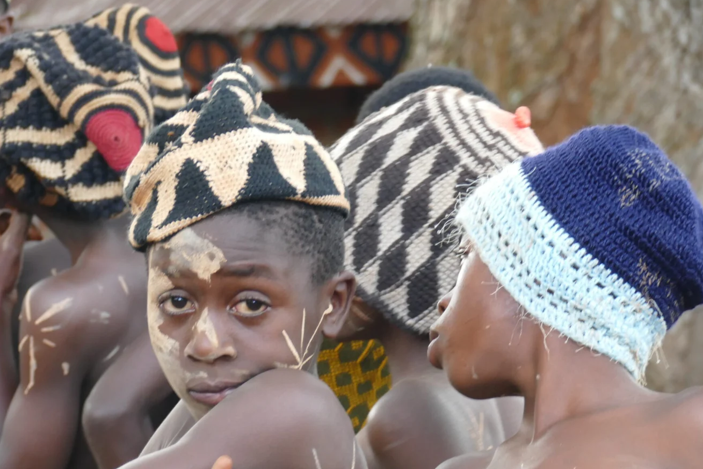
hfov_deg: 10.4
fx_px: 3867
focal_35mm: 198
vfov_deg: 6.9
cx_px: 214
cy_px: 331
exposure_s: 1/60
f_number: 3.9
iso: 500
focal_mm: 49.07
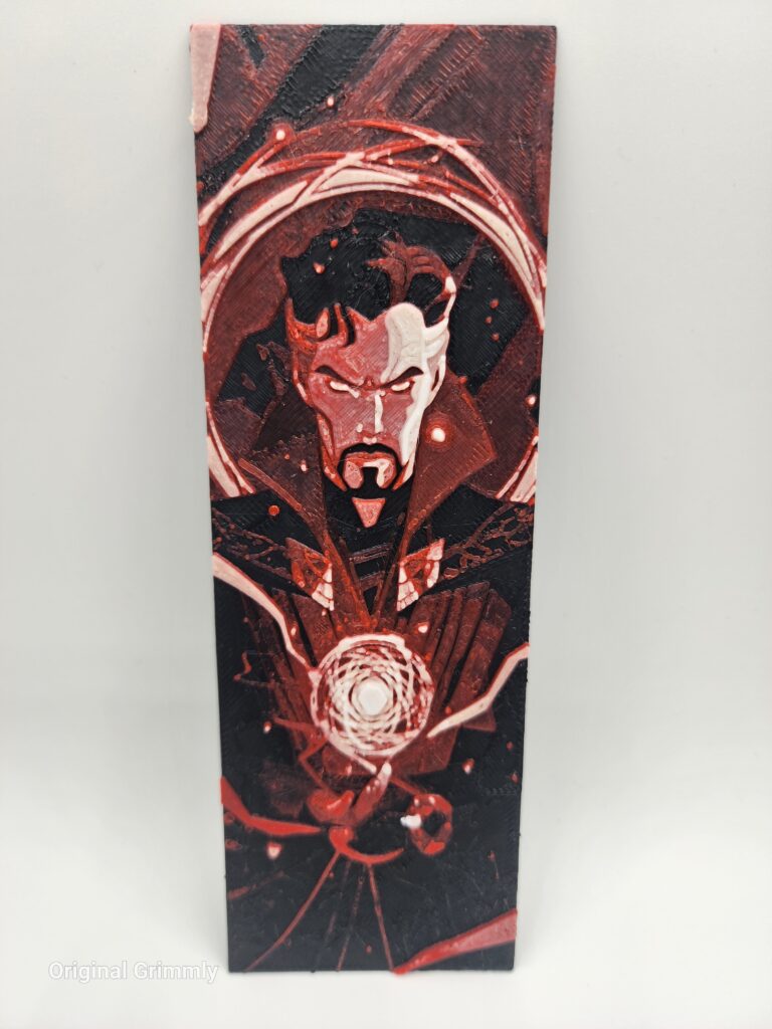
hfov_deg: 58.9
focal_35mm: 23
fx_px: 684
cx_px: 386
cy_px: 514
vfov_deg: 73.9
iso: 12
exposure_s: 1/382
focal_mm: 6.4
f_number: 1.8
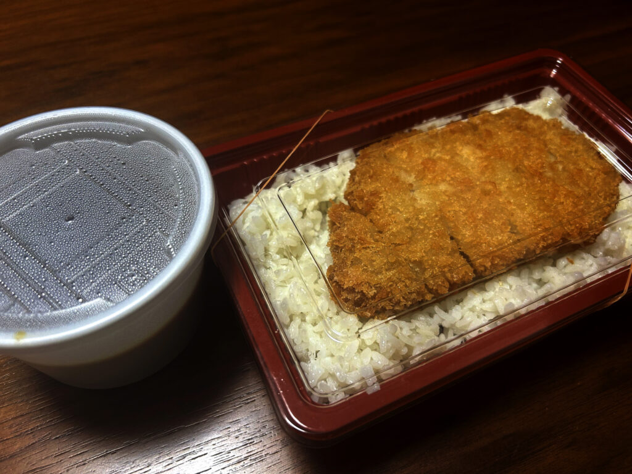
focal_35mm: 26
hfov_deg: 67.3
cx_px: 316
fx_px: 475
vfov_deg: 53.1
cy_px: 237
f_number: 1.5
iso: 125
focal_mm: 5.7
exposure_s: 1/60
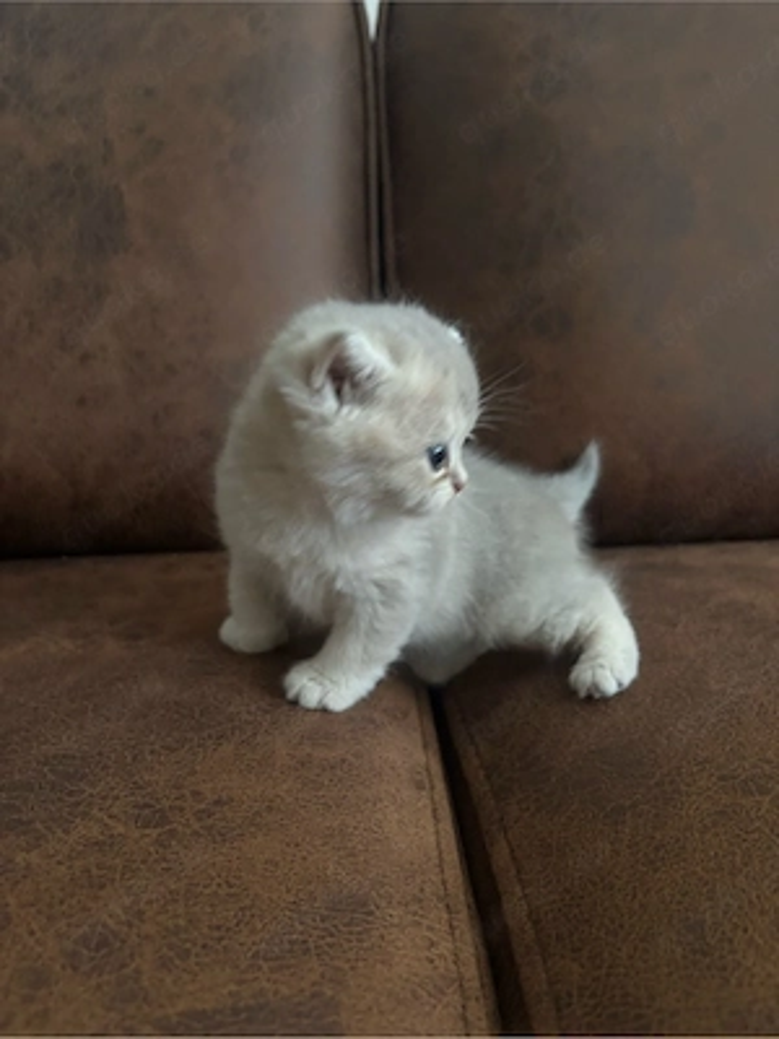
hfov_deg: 53.1
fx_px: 780
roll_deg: +3.7
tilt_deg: -16.0
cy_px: 520
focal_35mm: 26
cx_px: 390
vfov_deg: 67.3
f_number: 1.6
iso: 250
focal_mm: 5.96
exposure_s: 1/60
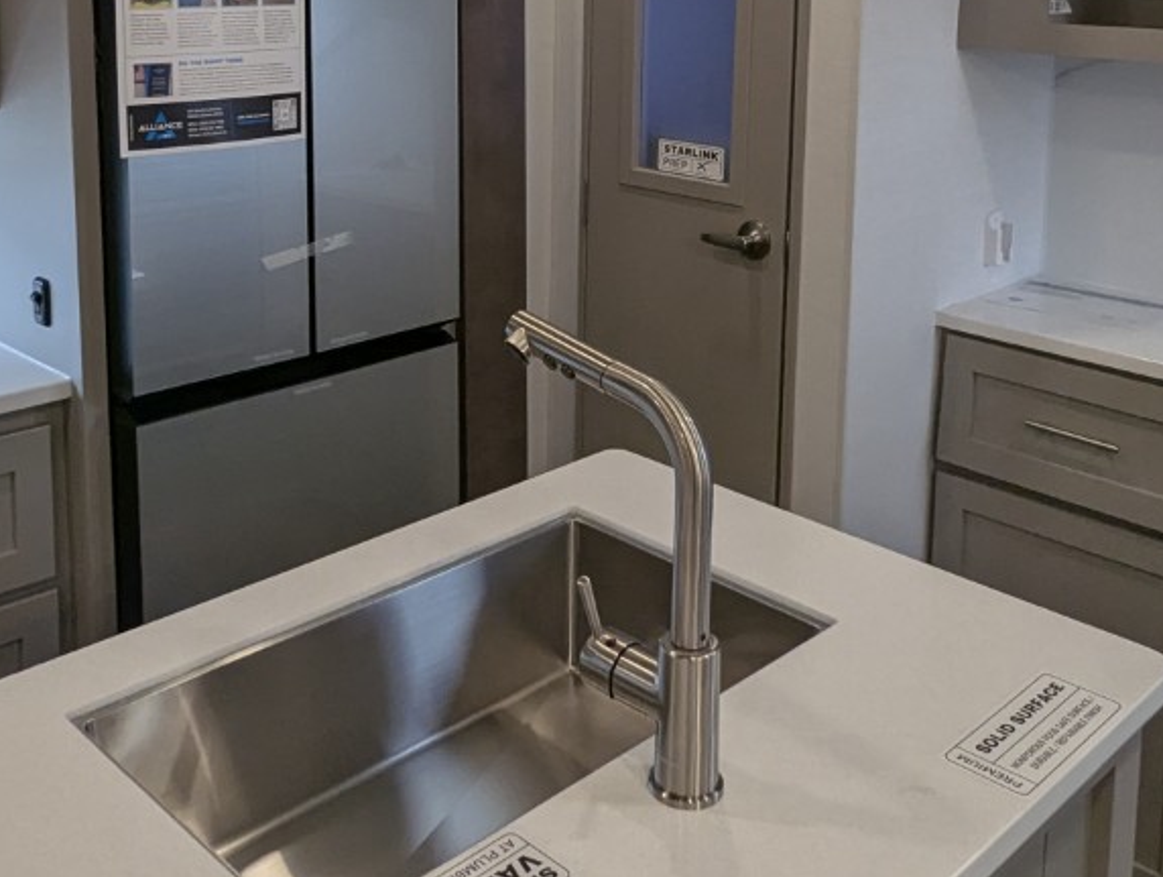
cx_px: 522
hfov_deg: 47.7
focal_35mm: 39
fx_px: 1312
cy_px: 96
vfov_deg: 34.9
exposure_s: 1/131
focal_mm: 2.35
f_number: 2.2
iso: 104
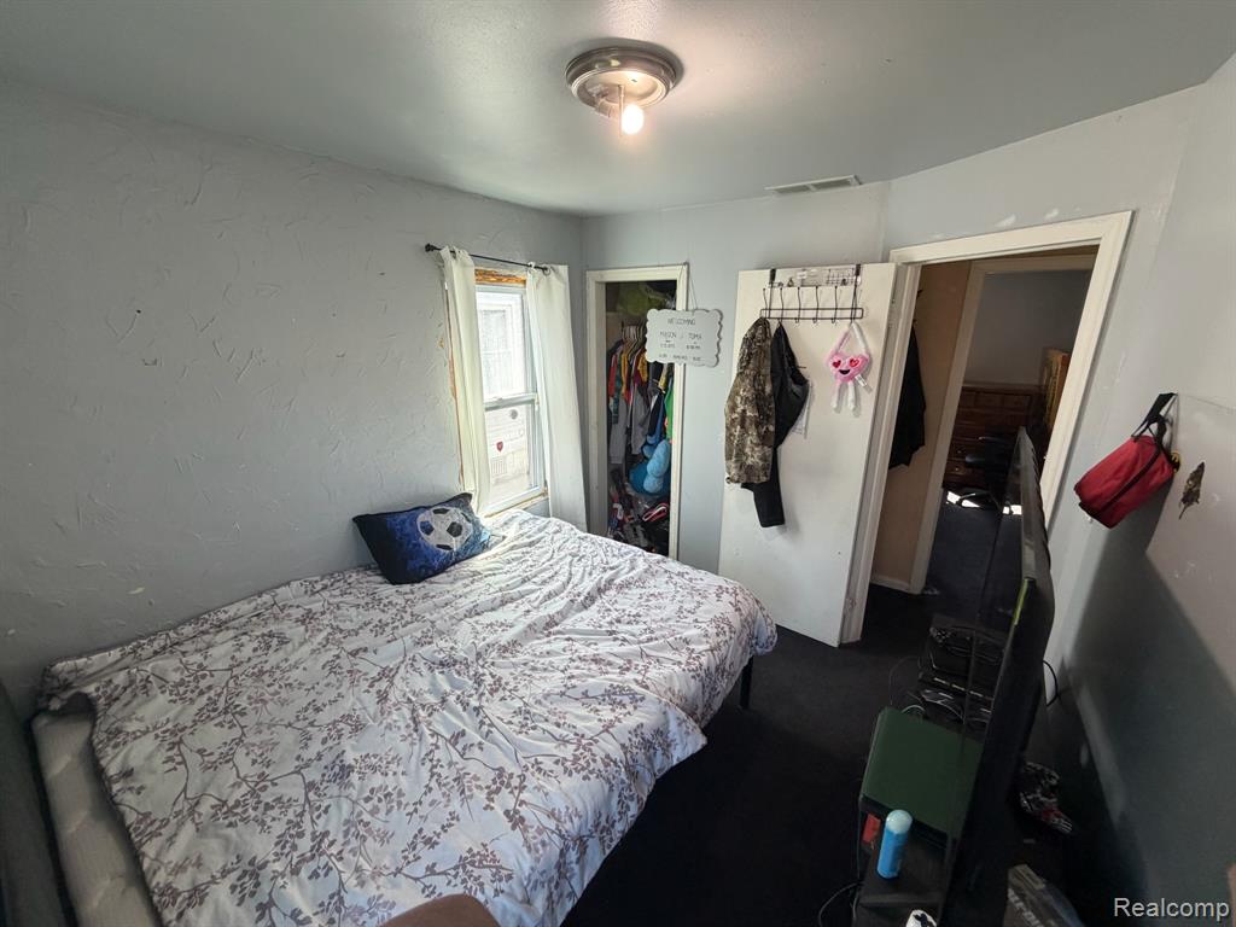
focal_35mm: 14
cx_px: 618
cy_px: 464
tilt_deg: -15.8
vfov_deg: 85.7
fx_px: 500
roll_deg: +1.1
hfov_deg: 102.1
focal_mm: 2.22
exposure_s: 1/120
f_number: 2.2
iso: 200
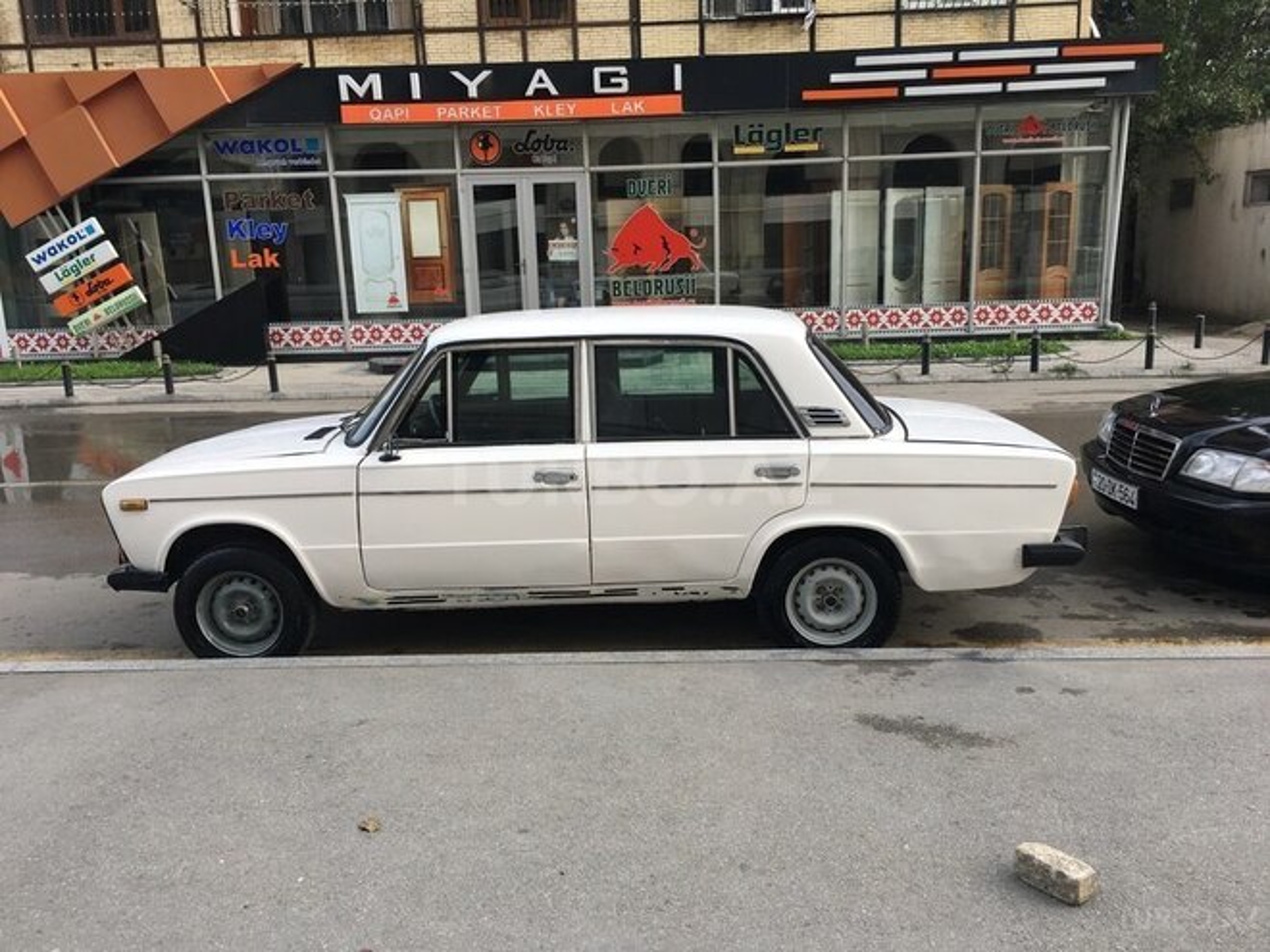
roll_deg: +2.0
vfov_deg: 48.2
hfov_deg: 61.7
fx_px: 1064
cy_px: 476
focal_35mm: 29
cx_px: 635
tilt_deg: -12.4
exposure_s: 1/458
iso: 25
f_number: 2.2
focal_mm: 4.15
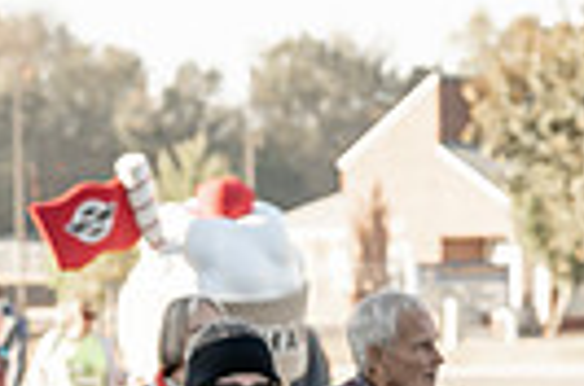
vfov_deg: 5.5
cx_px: 830
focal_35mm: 245
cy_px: 695
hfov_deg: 8.3
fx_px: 3965
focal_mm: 56
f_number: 3.5
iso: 200
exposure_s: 1/500
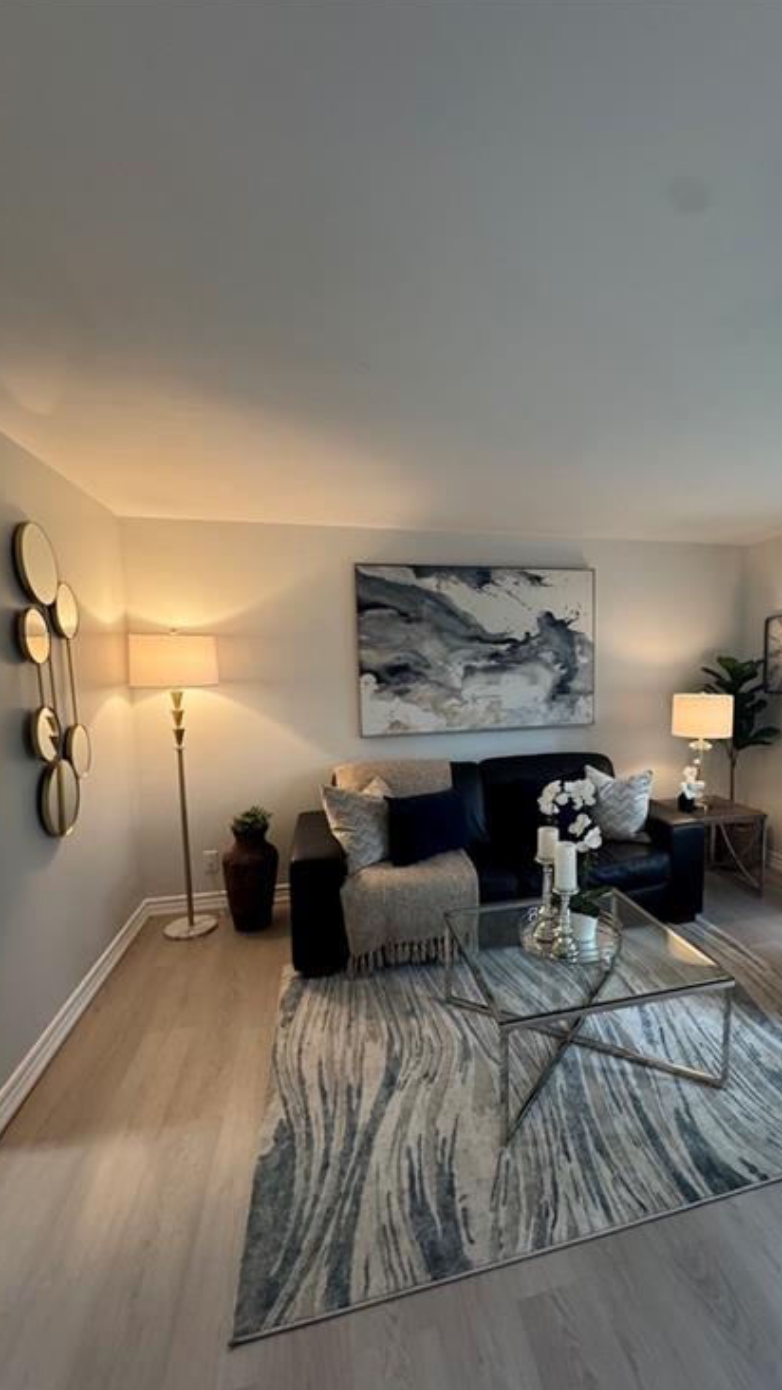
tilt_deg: -4.8
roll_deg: +1.6
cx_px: 492
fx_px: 590
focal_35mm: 16
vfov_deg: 99.3
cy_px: 723
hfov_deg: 66.0
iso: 250
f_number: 2.2
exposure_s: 1/60
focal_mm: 2.22
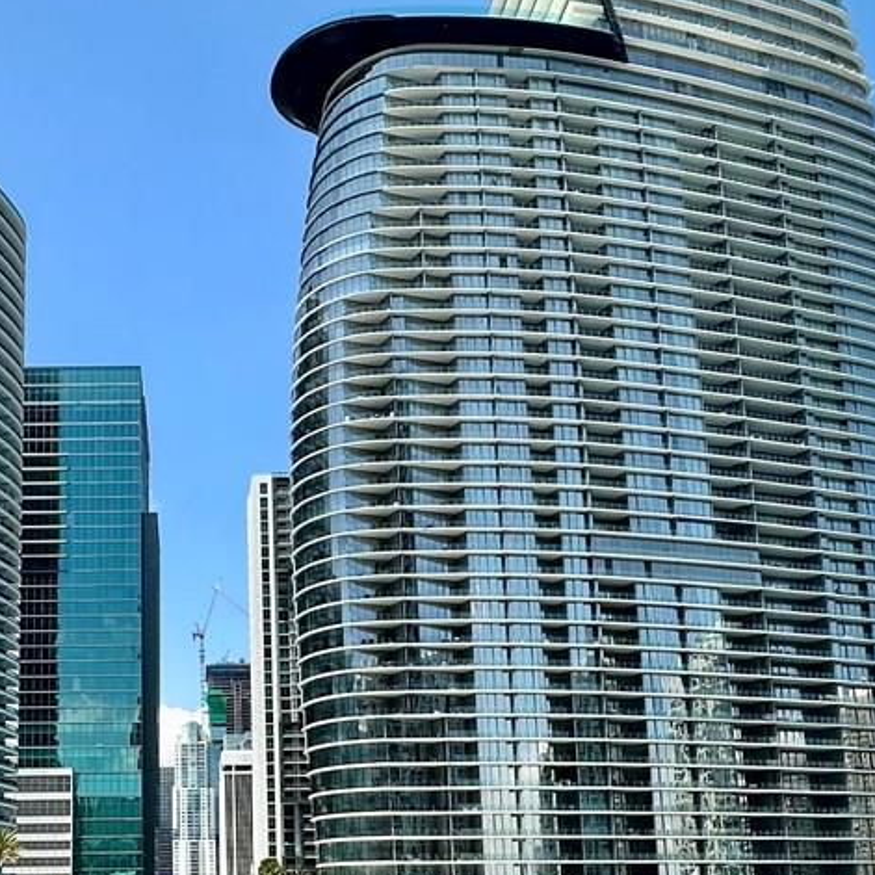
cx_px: 167
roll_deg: +0.4
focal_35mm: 42
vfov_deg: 38.8
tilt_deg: +11.3
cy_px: 678
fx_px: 1201
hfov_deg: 38.4
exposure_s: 1/1304
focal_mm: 2.22
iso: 50
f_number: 2.2
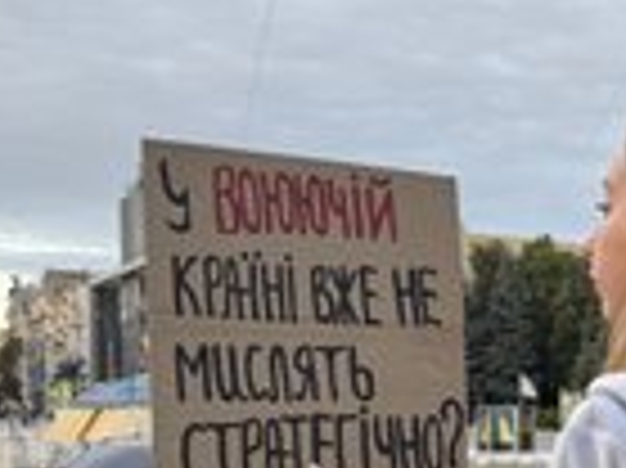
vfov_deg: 20.7
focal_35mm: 69
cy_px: 441
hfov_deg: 24.9
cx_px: 788
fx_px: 1247
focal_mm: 6.76
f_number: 1.78
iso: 64
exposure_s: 1/149
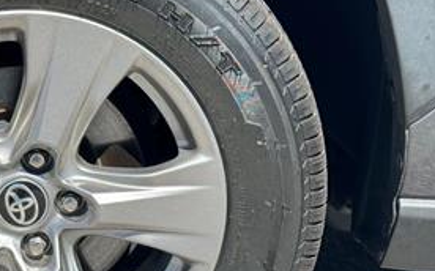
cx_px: 14
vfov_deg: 11.1
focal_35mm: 118
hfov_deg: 17.3
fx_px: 1398
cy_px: 162
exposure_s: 1/2110
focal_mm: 6.76
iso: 64
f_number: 1.78
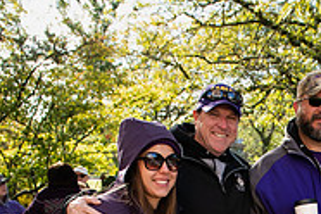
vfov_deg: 15.6
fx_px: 722
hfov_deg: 24.0
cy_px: 312
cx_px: 321
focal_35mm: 81
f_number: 5
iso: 400
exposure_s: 1/500
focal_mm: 26
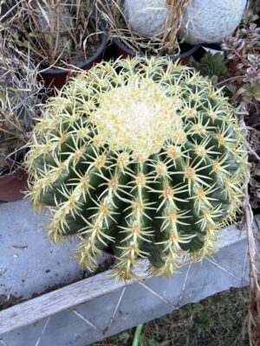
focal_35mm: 24
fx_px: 240
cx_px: 130
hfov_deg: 56.8
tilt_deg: -58.2
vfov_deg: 71.6
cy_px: 173
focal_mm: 2.22
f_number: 2.2
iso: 64
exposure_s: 1/99
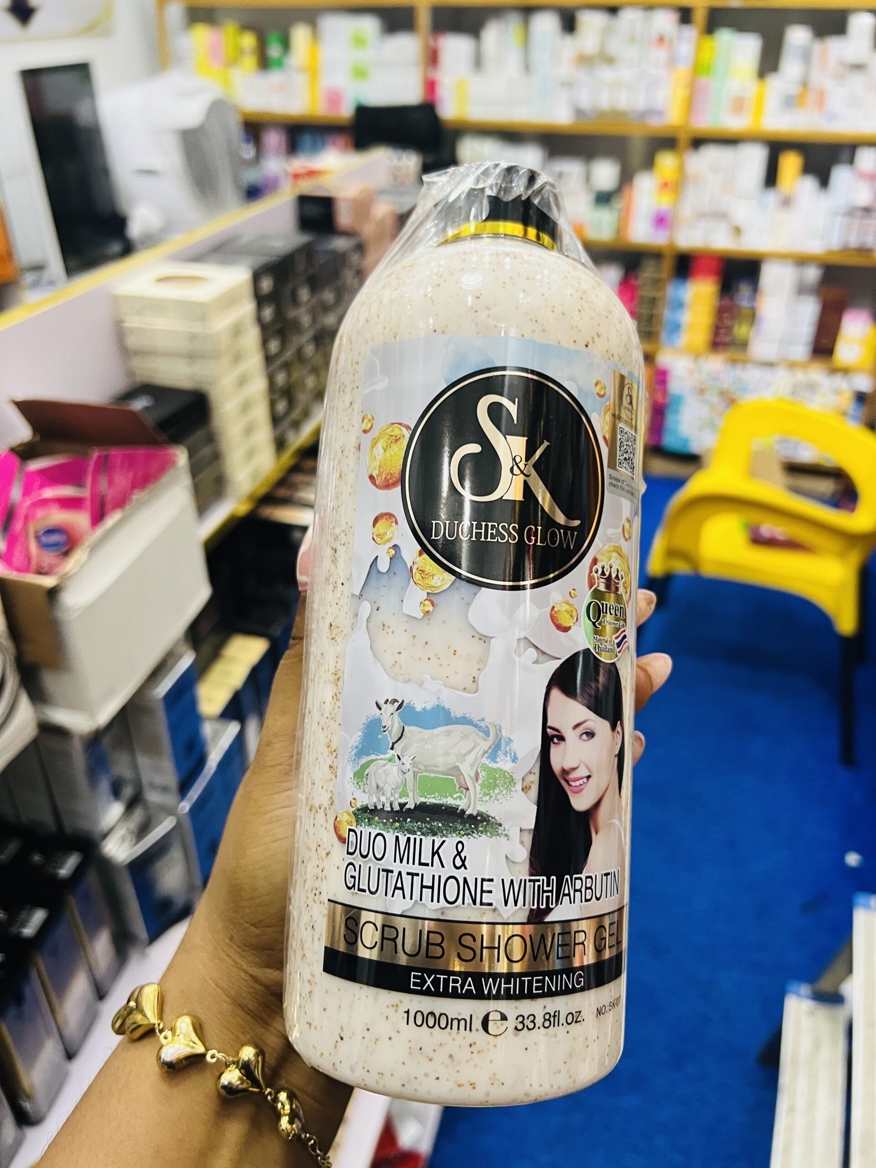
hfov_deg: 53.1
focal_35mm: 26
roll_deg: -0.3
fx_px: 877
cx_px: 438
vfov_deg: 67.3
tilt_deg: -32.1
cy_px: 584
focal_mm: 5.7
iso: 200
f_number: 1.5
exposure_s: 1/50
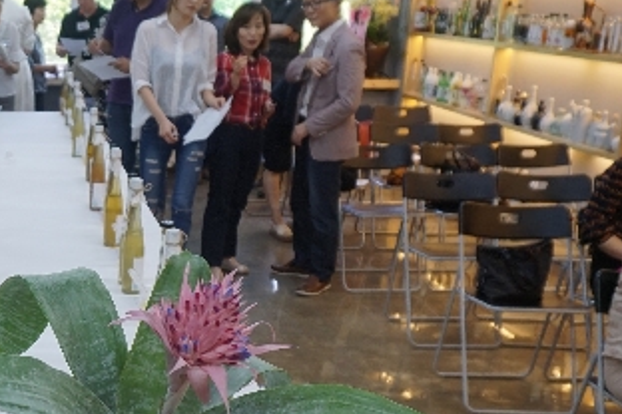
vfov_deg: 23.7
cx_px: 36
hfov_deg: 32.8
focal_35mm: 57
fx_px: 985
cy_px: 282
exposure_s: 1/160
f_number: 4
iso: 500
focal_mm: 16
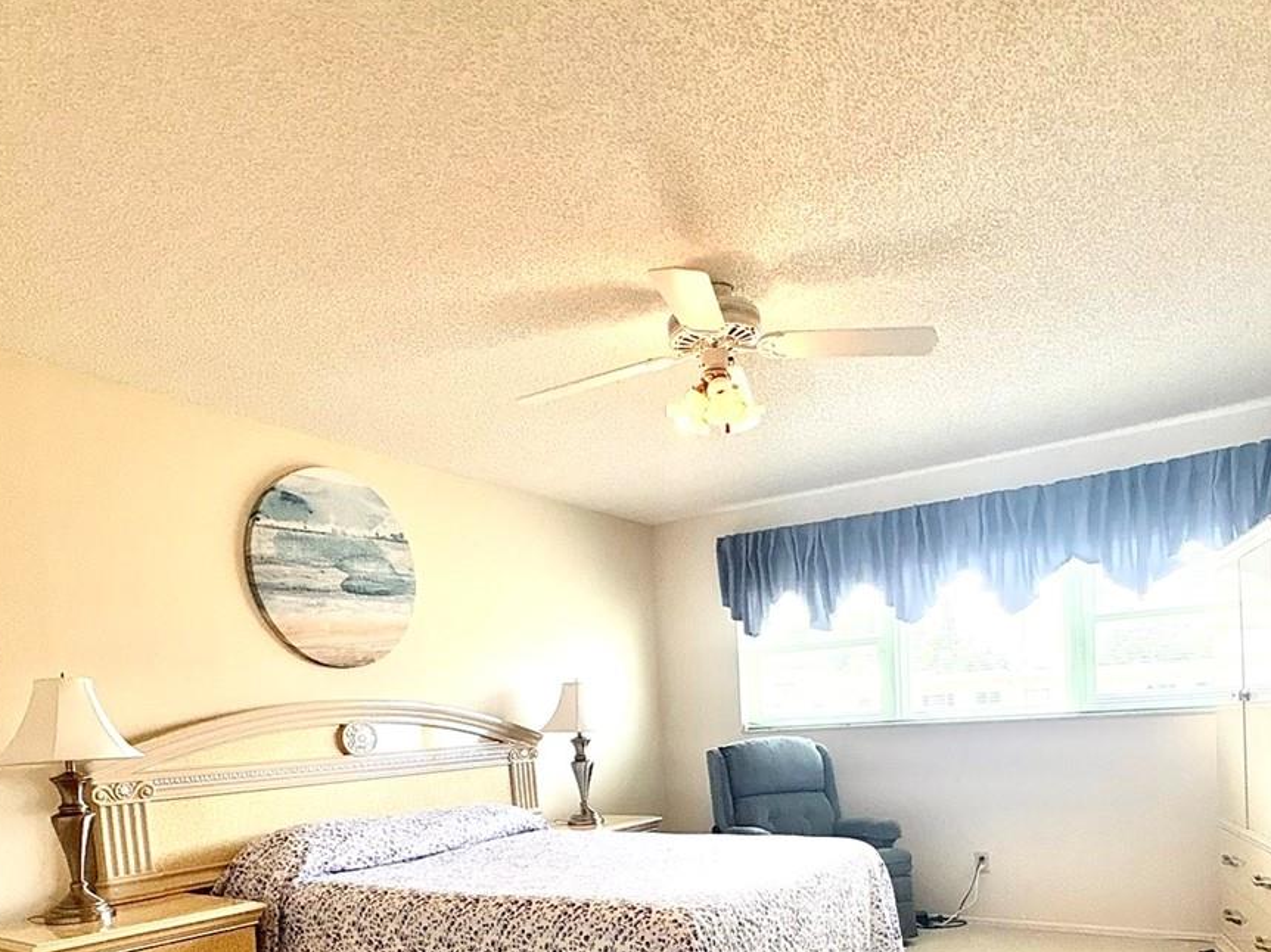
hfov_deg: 67.3
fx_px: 954
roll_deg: +4.4
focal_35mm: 26
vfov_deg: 49.4
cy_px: 783
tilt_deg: -3.1
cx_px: 638
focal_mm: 2.22
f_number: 2.2
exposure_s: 1/140
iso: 125
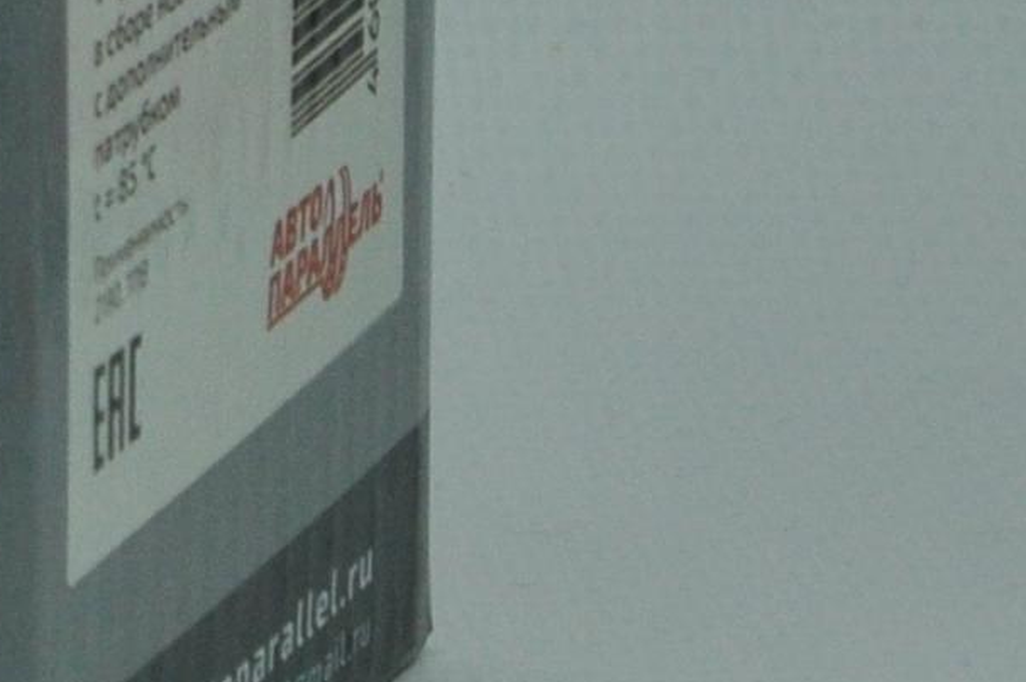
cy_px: -877
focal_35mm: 478
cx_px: -1488
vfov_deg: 2.9
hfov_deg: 4.2
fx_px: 13598
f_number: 9
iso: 500
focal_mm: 45
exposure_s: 1/320
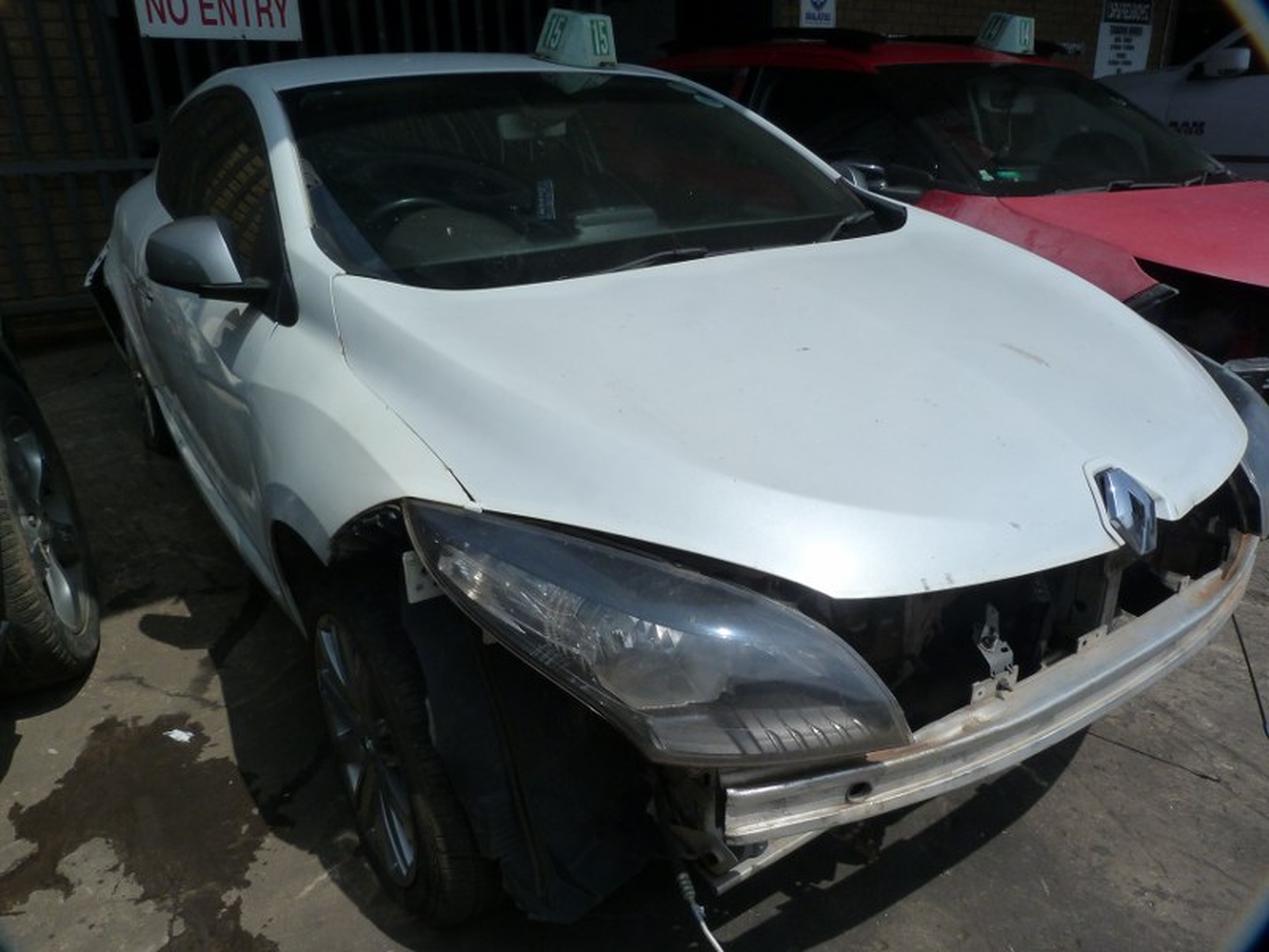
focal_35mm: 25
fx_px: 916
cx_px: 634
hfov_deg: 69.4
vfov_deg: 54.9
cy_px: 476
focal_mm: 4.5
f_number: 5.6
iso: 125
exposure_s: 1/1000
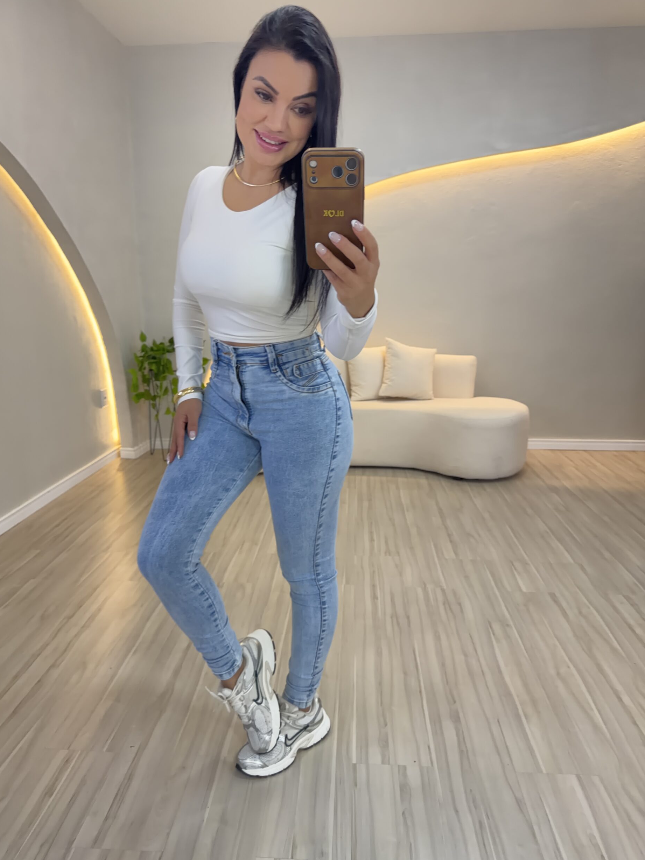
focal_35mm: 25
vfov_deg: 69.4
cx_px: 310
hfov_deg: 54.9
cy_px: 416
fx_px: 621
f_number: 1.78
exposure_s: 1/60
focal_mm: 6.76
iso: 250
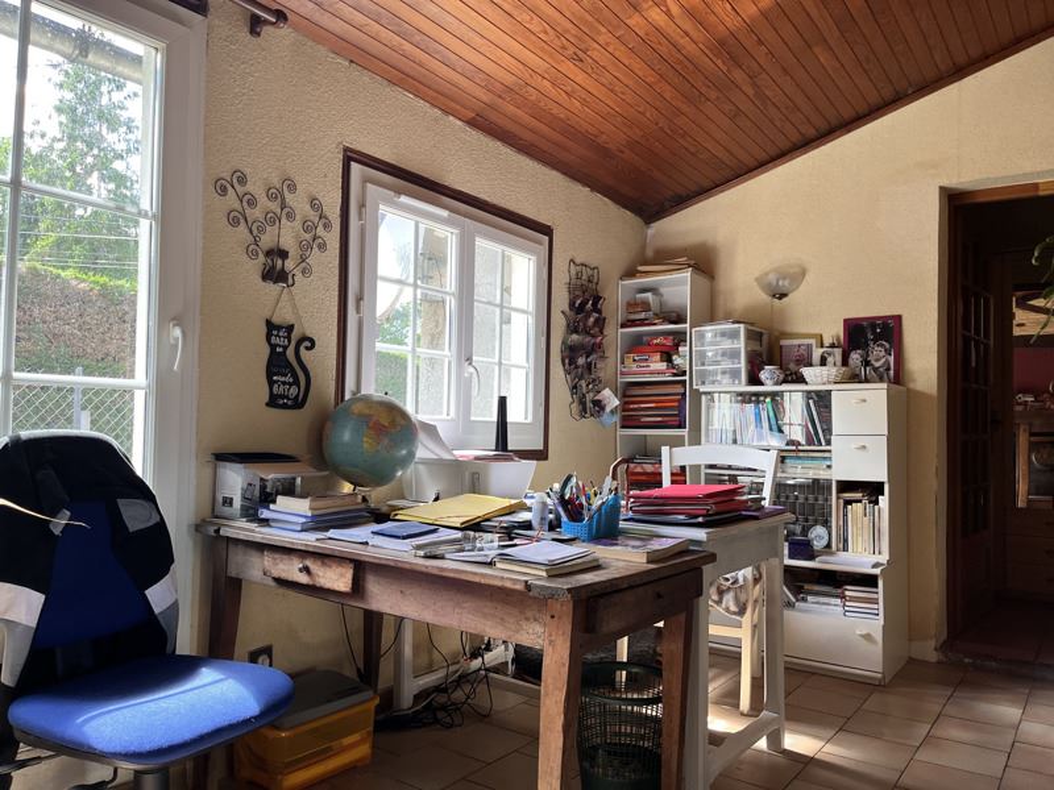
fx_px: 792
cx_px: 527
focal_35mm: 26
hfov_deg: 67.3
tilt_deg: +0.6
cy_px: 395
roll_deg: -0.5
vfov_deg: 53.1
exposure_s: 1/121
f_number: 1.6
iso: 125
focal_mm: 5.1
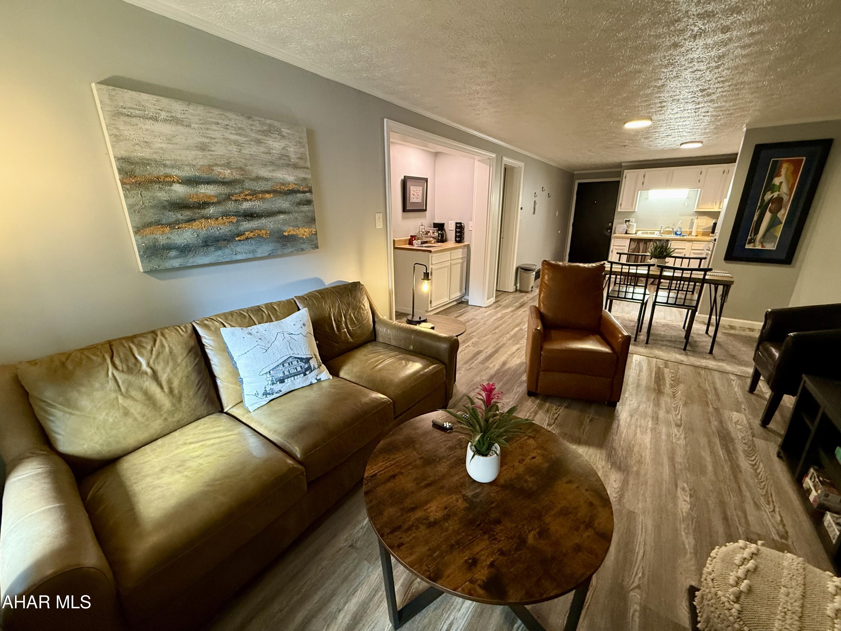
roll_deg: +0.9
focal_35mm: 14
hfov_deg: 102.1
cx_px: 420
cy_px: 316
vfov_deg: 85.7
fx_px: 340
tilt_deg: -17.1
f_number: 2.2
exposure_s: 1/60
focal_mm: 2.22
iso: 400
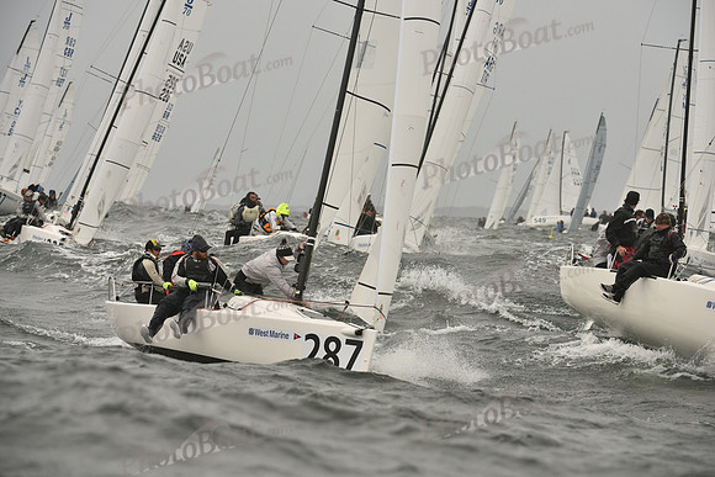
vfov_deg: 6.9
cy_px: 238
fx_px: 3973
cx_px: 358
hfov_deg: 10.3
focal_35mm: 200
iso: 400
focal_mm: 200
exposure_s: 1/1250
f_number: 7.1
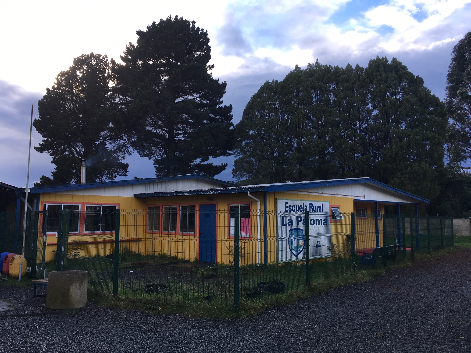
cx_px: 236
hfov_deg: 61.7
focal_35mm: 29
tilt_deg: +6.0
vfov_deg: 48.2
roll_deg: +0.1
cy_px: 176
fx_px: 395
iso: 25
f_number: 2.2
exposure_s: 1/366
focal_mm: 4.15
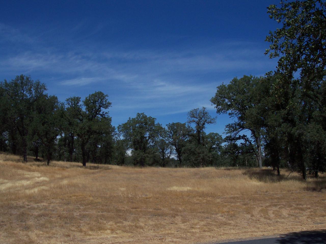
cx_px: 163
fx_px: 358
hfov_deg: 49.0
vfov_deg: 37.7
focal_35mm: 38
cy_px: 122
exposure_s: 1/1000
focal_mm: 8
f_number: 4.8
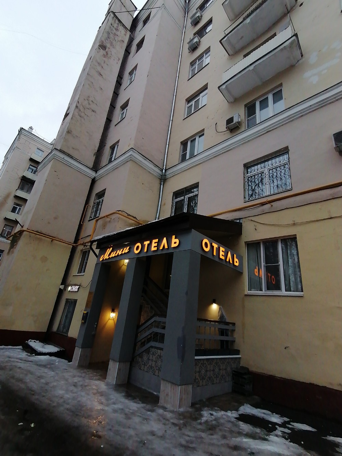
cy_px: 228
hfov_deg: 74.7
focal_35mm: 17
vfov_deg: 91.0
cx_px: 171
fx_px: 224
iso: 80
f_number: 2.4
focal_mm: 1.78
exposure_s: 1/50
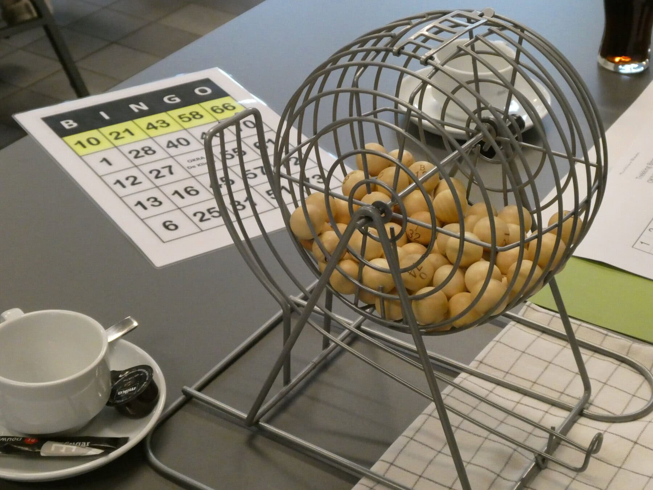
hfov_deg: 29.8
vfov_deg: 22.6
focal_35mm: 65
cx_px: 326
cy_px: 245
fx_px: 1226
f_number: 4.4
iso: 1250
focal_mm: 11.7
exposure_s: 1/80
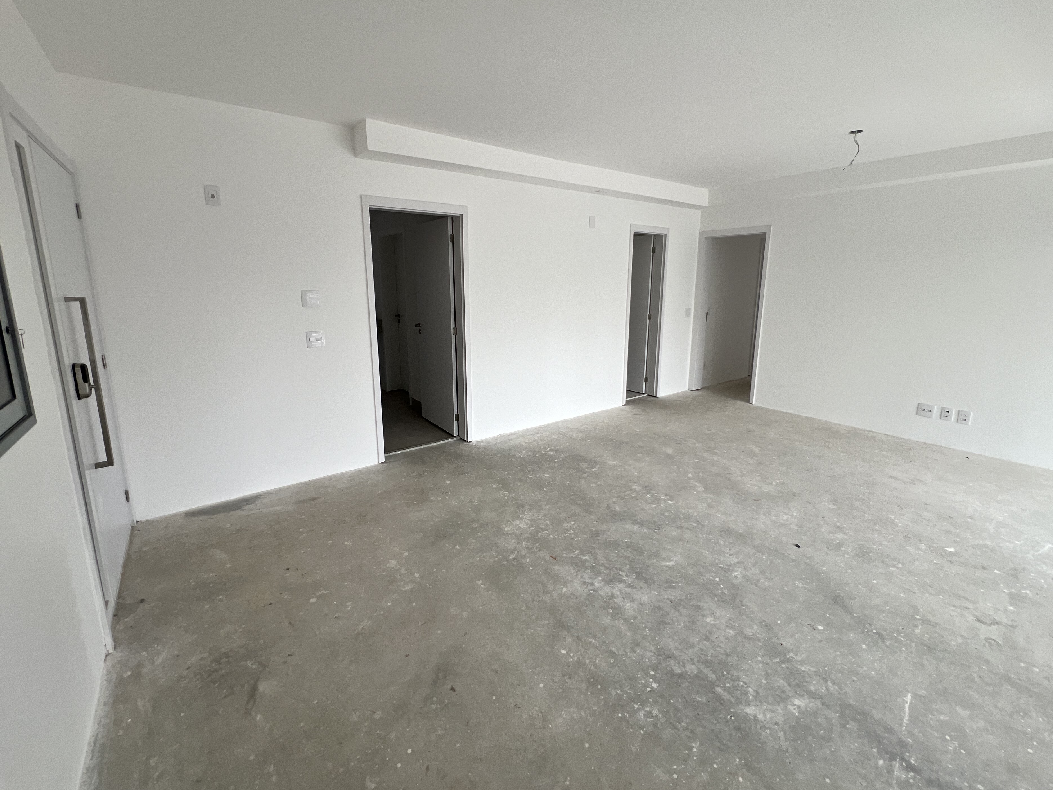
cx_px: 527
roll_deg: +0.7
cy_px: 368
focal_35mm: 14
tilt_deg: -11.5
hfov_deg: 102.1
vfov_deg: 85.5
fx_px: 426
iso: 32
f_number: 1.8
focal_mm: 1.57
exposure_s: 1/210
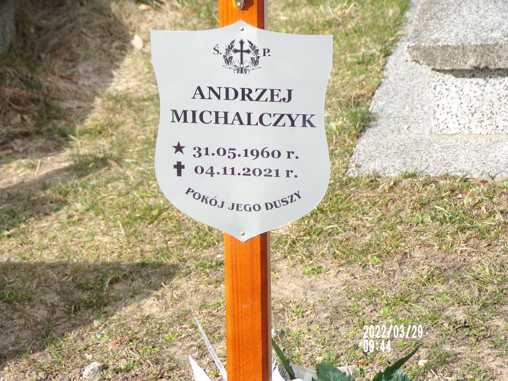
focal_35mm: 114
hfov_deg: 17.3
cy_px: 190
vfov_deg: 13.0
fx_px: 1673
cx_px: 254
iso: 80
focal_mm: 20.4
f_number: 4.6
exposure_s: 1/300
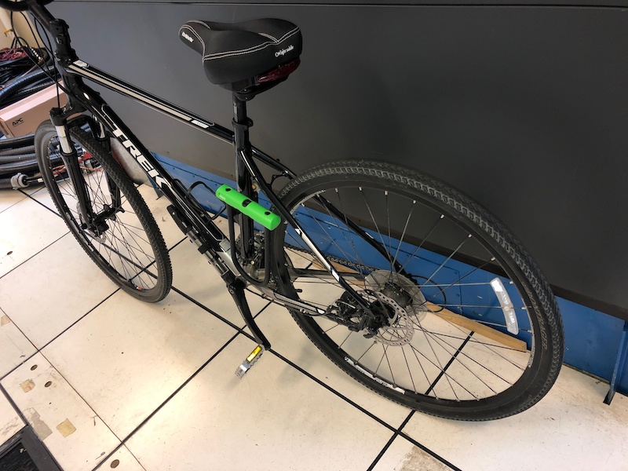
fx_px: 508
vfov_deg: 49.7
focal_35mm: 28
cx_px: 314
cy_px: 236
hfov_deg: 63.4
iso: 50
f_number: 1.8
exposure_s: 1/15
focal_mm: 3.99
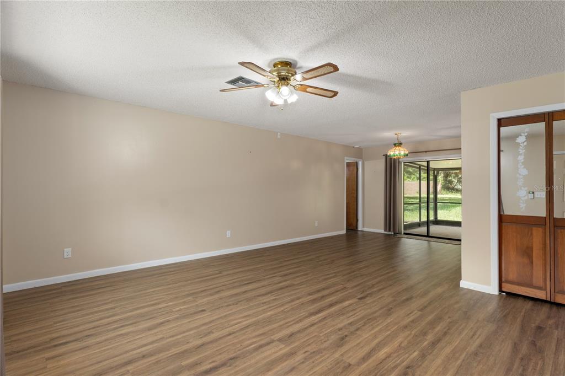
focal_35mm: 18
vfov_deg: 67.3
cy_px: 188
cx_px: 282
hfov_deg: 90.0
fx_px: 282
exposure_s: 1/4
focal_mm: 12
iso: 320
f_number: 8
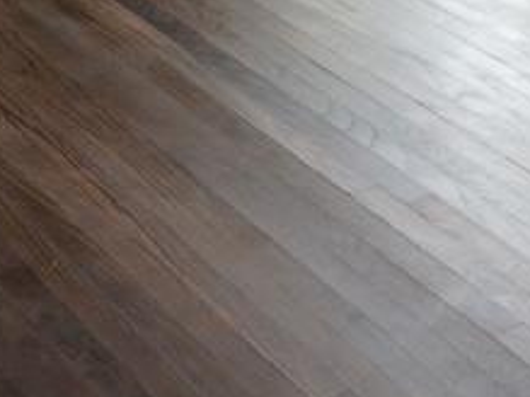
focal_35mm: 108
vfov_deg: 12.4
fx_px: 1653
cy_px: -344
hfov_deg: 17.9
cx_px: 41
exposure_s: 1/60
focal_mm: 16
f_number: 4
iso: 160
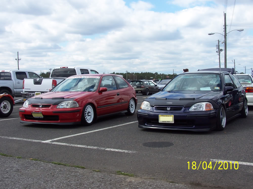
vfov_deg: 33.6
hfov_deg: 43.9
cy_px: 94
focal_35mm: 43
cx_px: 126
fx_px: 314
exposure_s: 1/500
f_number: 4
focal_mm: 7.1
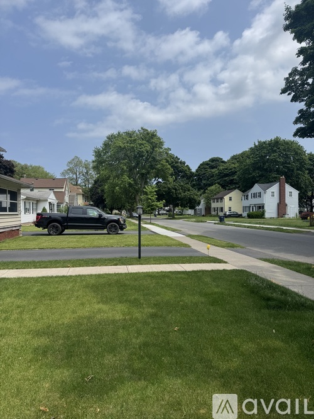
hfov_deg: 56.8
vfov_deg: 71.6
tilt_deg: +1.0
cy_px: 210
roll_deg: +0.7
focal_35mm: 24
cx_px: 157
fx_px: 290
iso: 80
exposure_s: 1/5814
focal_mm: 6.76
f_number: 1.78
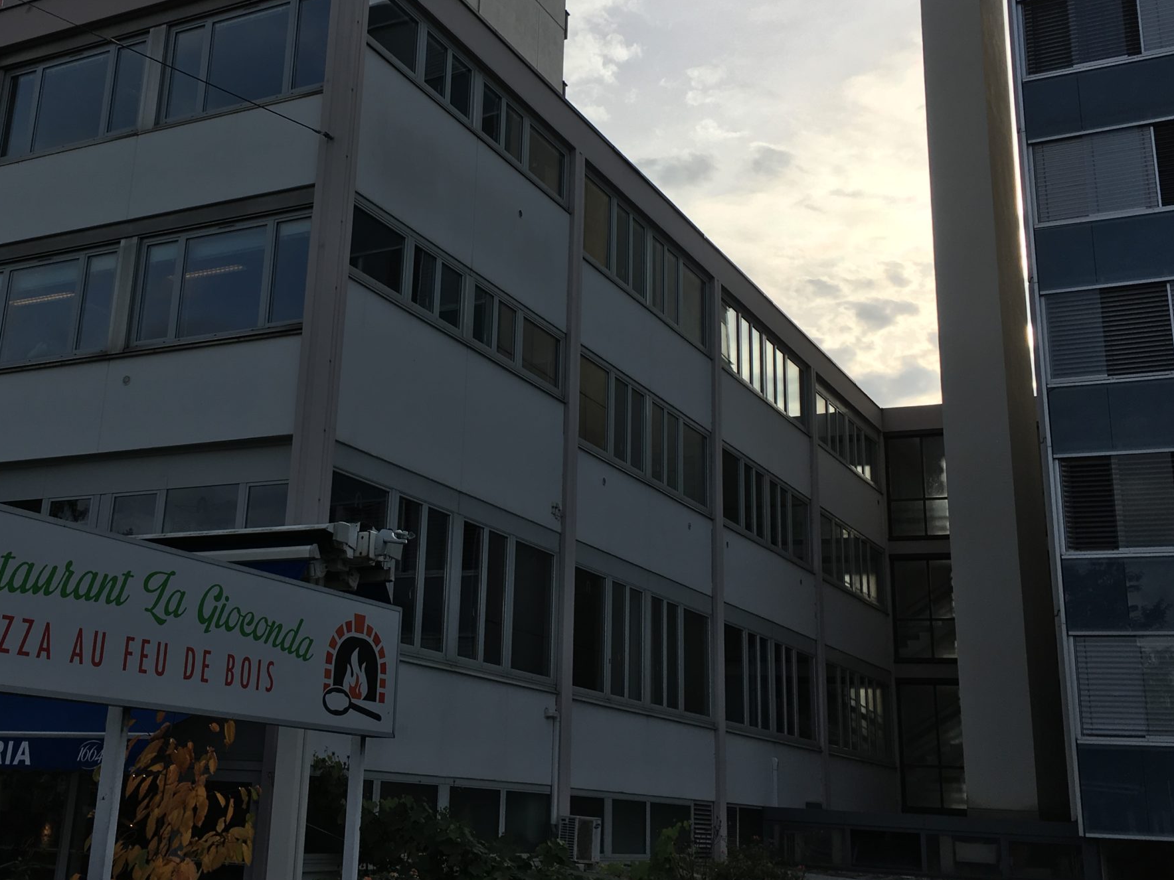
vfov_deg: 34.1
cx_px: 449
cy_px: 315
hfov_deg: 44.5
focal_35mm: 42
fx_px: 1424
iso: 25
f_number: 2.2
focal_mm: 4.15
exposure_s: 1/2198
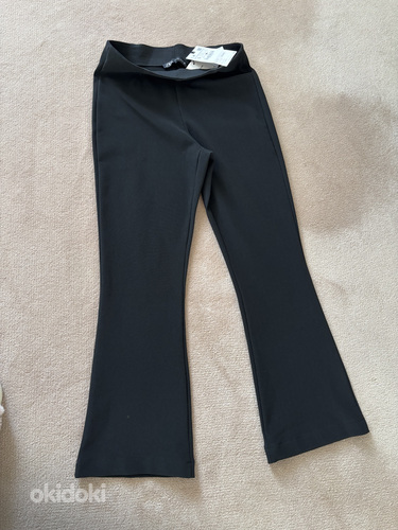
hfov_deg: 53.1
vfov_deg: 67.3
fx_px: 399
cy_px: 265
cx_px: 199
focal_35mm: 26
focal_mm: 5.96
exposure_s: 1/60
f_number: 1.6
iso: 250
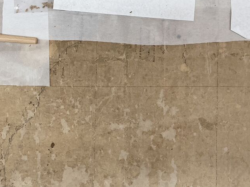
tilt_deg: -88.7
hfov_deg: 35.1
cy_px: 115
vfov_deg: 27.0
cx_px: 79
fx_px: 390
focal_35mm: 54
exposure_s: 1/100
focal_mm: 3
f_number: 1.8
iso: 40
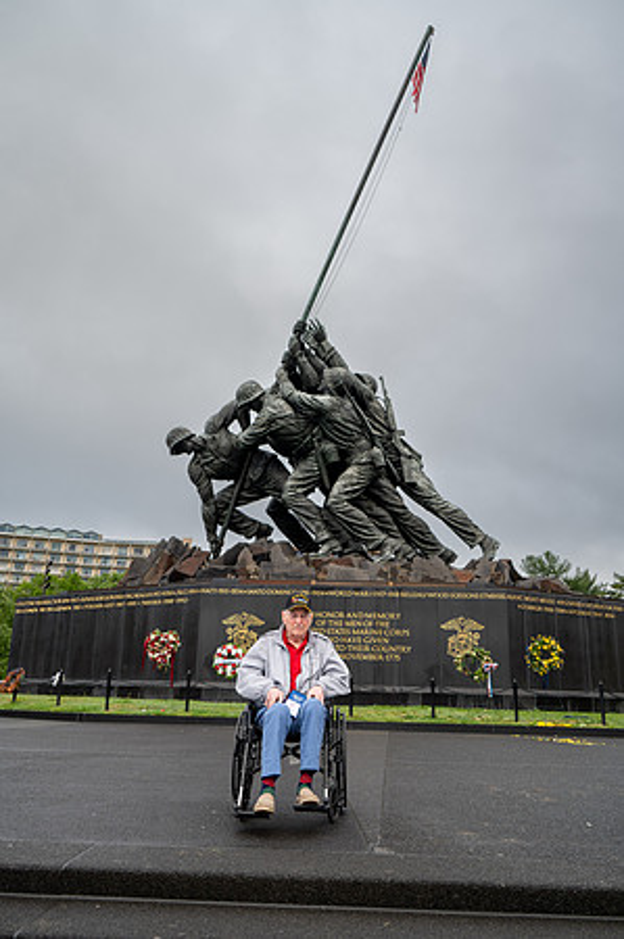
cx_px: 312
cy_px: 470
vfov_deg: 61.2
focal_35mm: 30
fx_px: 795
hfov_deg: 42.9
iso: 160
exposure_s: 1/100
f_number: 6.3
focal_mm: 30.5
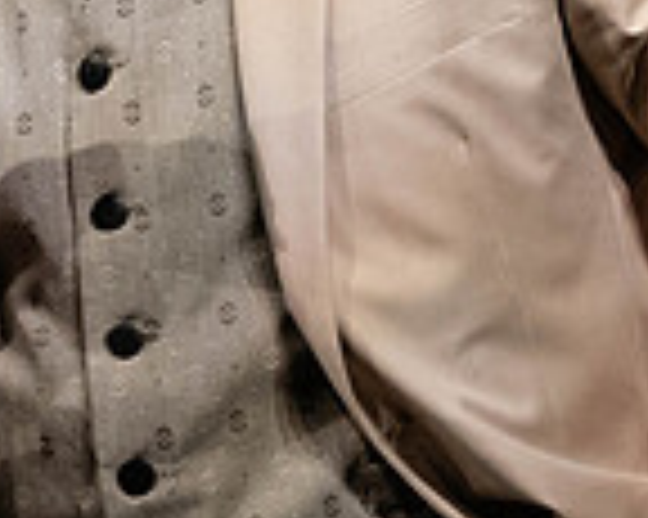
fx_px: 8720
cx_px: -159
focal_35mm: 455
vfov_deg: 3.4
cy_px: -84
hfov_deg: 4.2
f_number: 5.6
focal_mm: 85
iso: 4000
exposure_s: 1/320
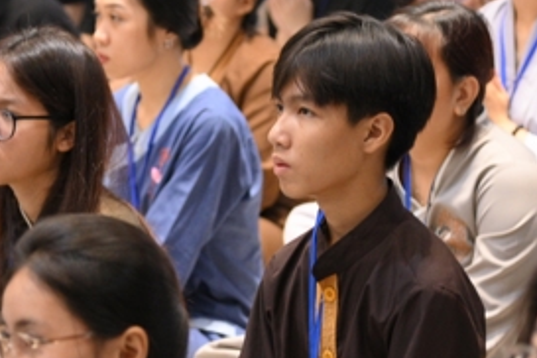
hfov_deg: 8.8
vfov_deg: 5.9
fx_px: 3475
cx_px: 201
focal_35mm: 233
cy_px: 155
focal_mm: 98
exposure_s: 1/100
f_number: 4
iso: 5000
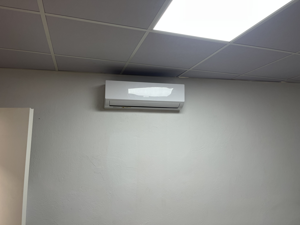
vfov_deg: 53.1
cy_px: 112
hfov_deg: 67.3
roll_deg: +1.0
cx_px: 150
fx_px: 225
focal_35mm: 26
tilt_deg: +9.3
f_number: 1.6
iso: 50
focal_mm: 5.1
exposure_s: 1/100
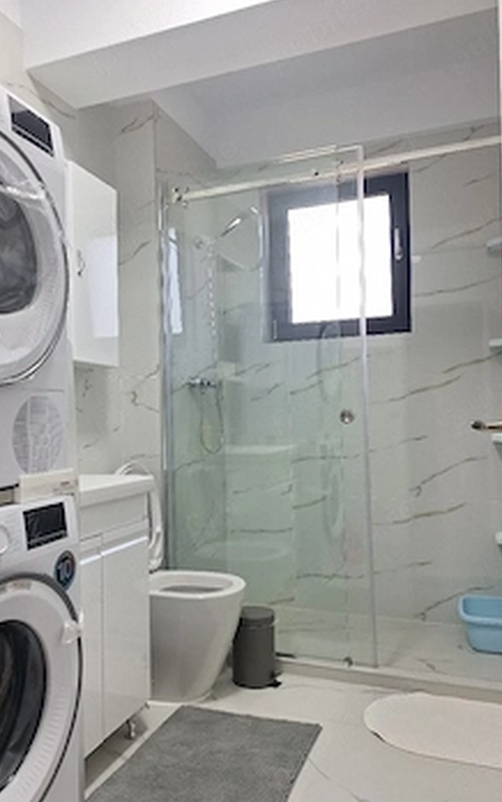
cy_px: 401
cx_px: 210
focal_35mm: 28
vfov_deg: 66.4
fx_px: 612
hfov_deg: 44.4
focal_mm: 5.54
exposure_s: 1/169
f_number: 1.8
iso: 40
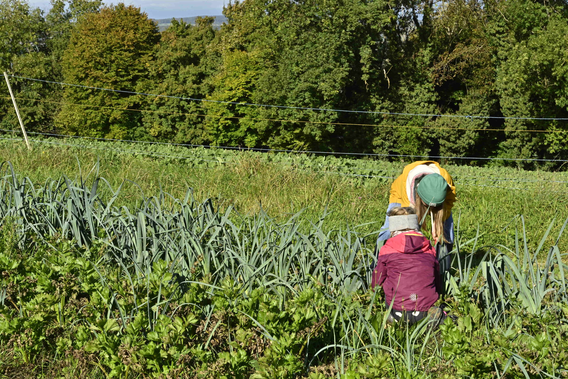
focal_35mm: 75
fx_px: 1183
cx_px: 284
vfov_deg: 18.2
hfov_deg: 27.0
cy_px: 190
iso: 400
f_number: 22
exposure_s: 1/200
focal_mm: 75
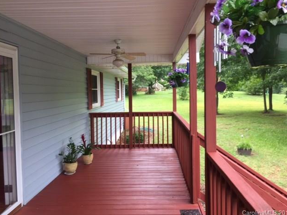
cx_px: 147
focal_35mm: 30
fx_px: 249
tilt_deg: -3.0
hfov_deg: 60.0
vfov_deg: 46.8
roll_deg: +1.2
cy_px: 106
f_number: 2.2
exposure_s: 1/120
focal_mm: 4.15
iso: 40
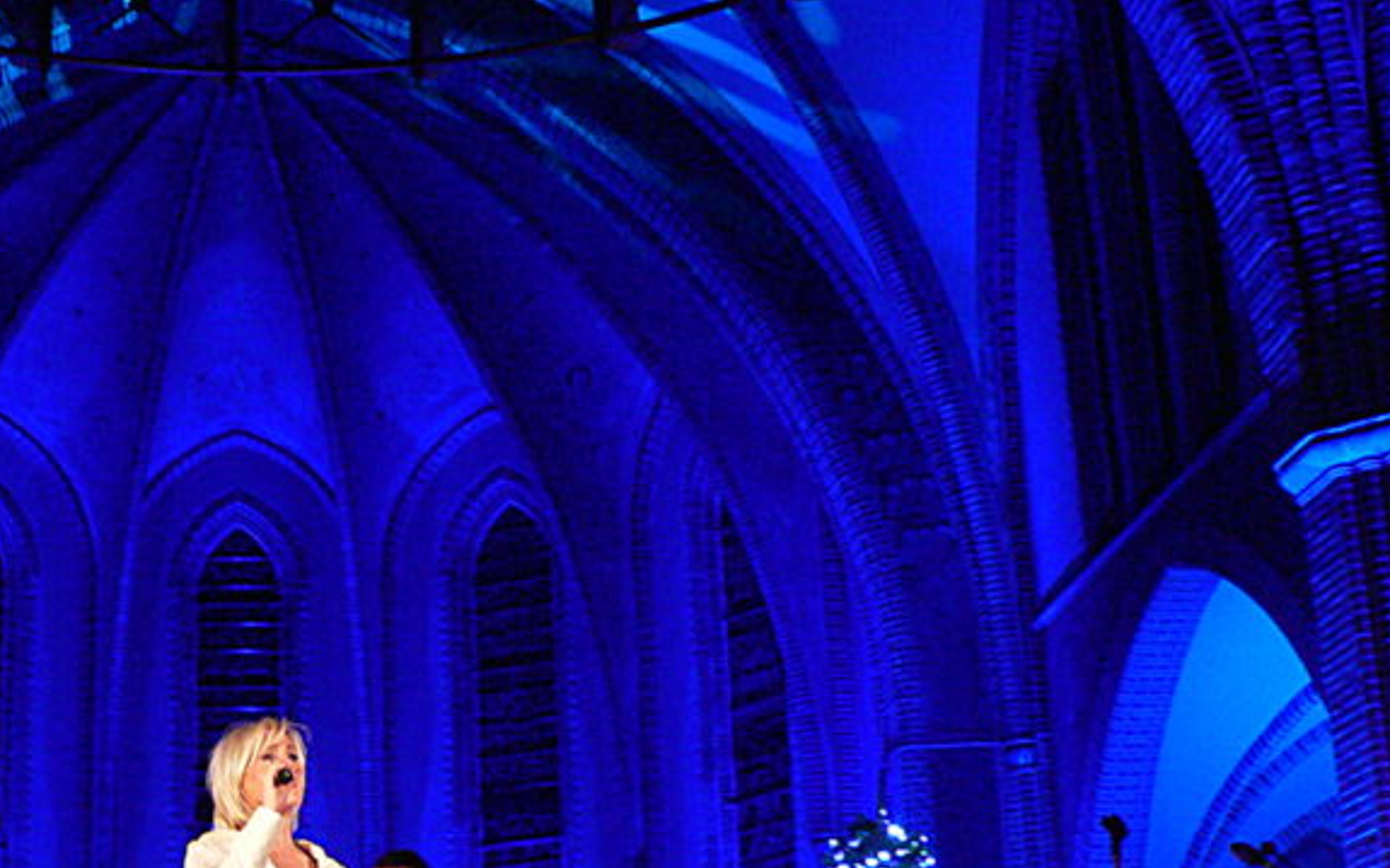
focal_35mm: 68
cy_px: 600
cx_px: 244
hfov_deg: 29.4
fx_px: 2575
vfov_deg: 19.1
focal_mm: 6
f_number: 2.8
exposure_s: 1/5
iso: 200
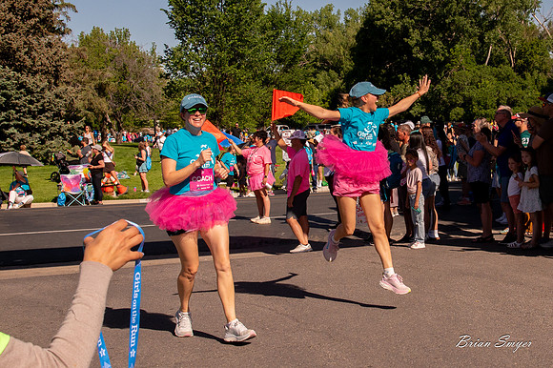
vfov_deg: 21.8
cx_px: 359
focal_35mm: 62
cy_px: 157
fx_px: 953
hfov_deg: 32.1
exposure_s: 1/1600
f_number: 11
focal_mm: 32
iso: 800
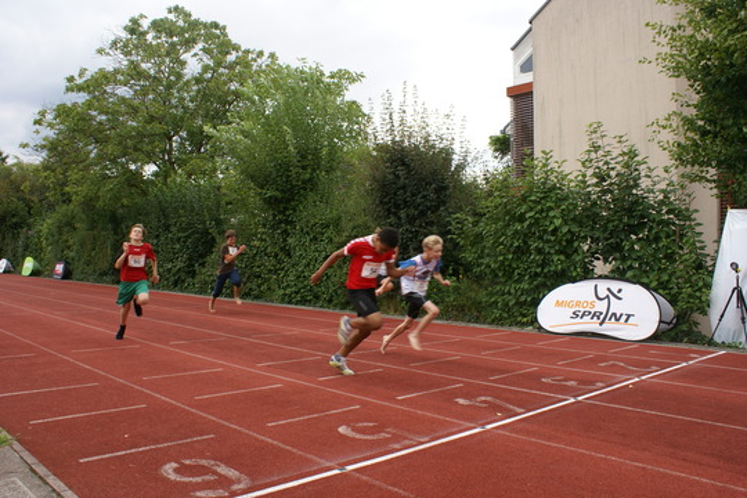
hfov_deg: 61.9
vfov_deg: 43.6
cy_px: 249
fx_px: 622
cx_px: 374
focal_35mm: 30
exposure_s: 1/250
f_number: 5.6
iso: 100
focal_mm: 20
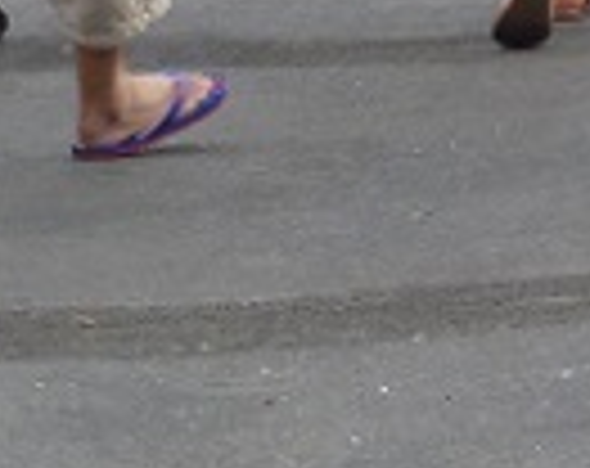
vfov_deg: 2.3
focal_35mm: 661
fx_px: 11508
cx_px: 1829
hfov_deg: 2.9
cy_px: -70
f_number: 5
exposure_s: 1/125
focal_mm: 18.7
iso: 100
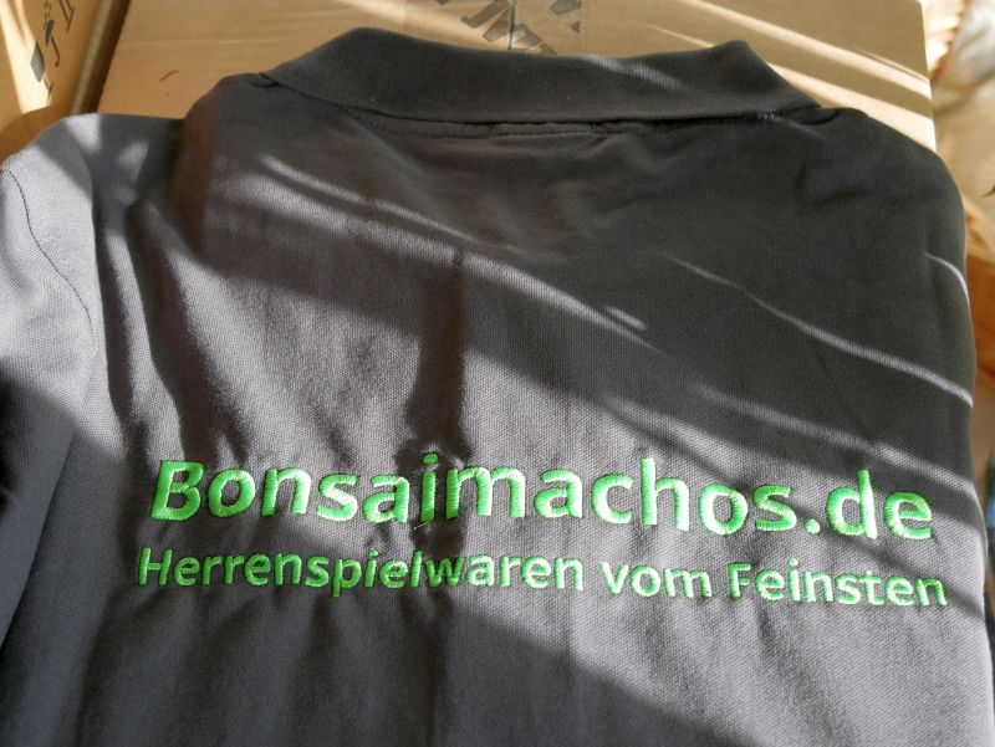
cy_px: 374
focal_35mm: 56
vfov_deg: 26.1
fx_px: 1611
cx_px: 498
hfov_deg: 34.3
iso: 320
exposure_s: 1/60
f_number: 4.3
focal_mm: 28
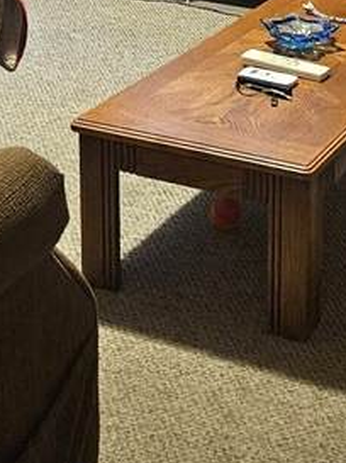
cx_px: 300
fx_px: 1082
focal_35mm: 81
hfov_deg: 17.9
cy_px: -81
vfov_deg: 22.4
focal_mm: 5.4
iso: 640
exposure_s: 1/27
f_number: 1.8
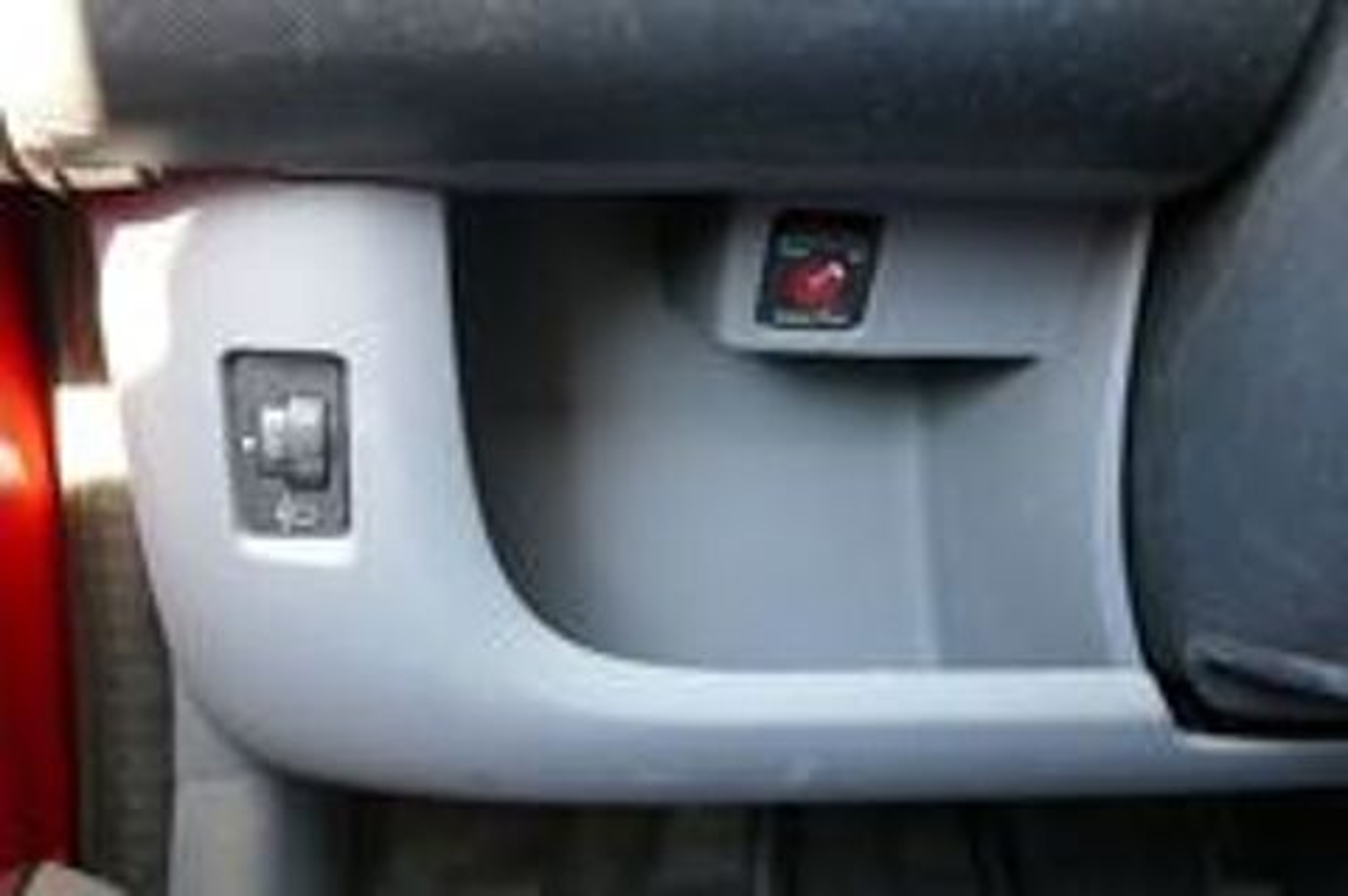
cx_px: 674
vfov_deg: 36.8
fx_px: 1347
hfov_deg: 53.2
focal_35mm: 36
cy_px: 448
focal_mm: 13.16
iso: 1250
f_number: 3.1
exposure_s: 1/80
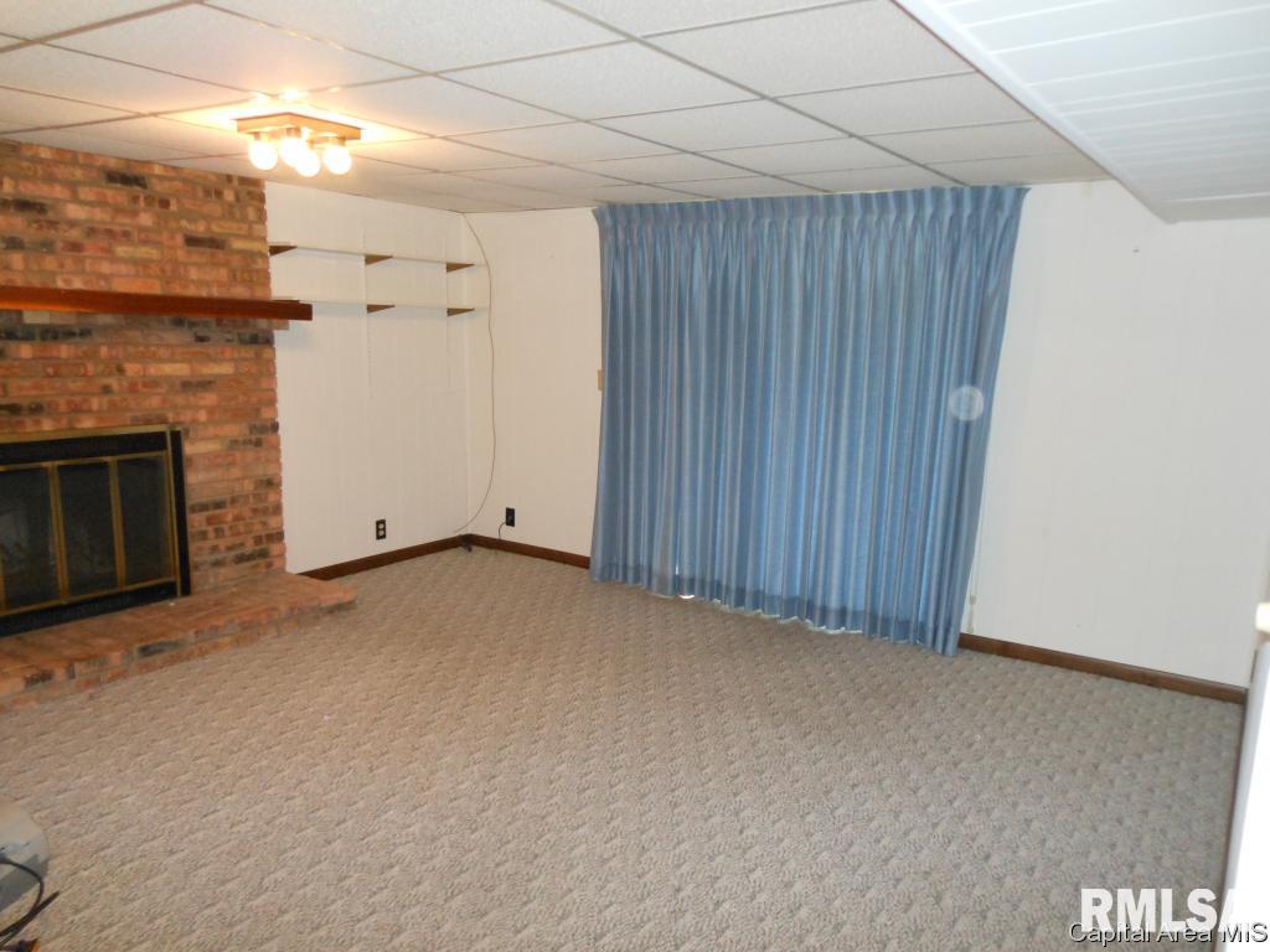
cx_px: 635
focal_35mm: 25
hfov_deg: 69.4
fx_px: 917
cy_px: 476
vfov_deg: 54.9
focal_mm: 4.5
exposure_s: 1/25
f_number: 3.2
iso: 400
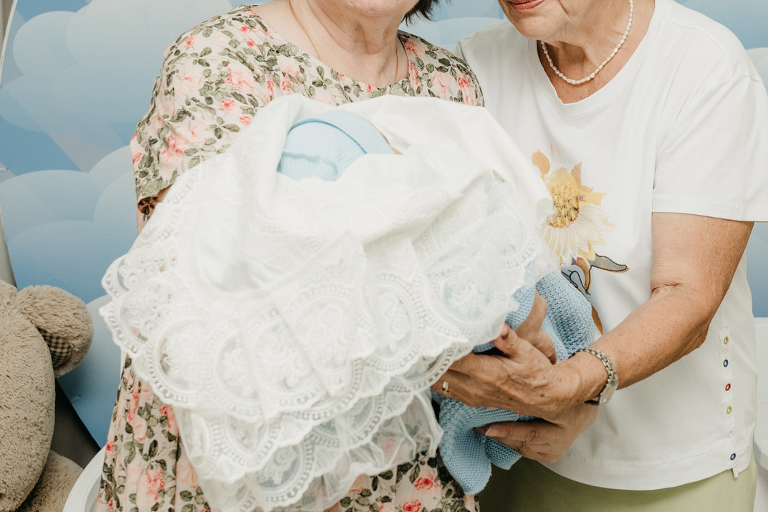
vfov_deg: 18.3
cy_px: 107
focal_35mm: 74
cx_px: 468
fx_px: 1579
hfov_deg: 27.3
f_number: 4
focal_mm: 31
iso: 160
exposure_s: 1/160
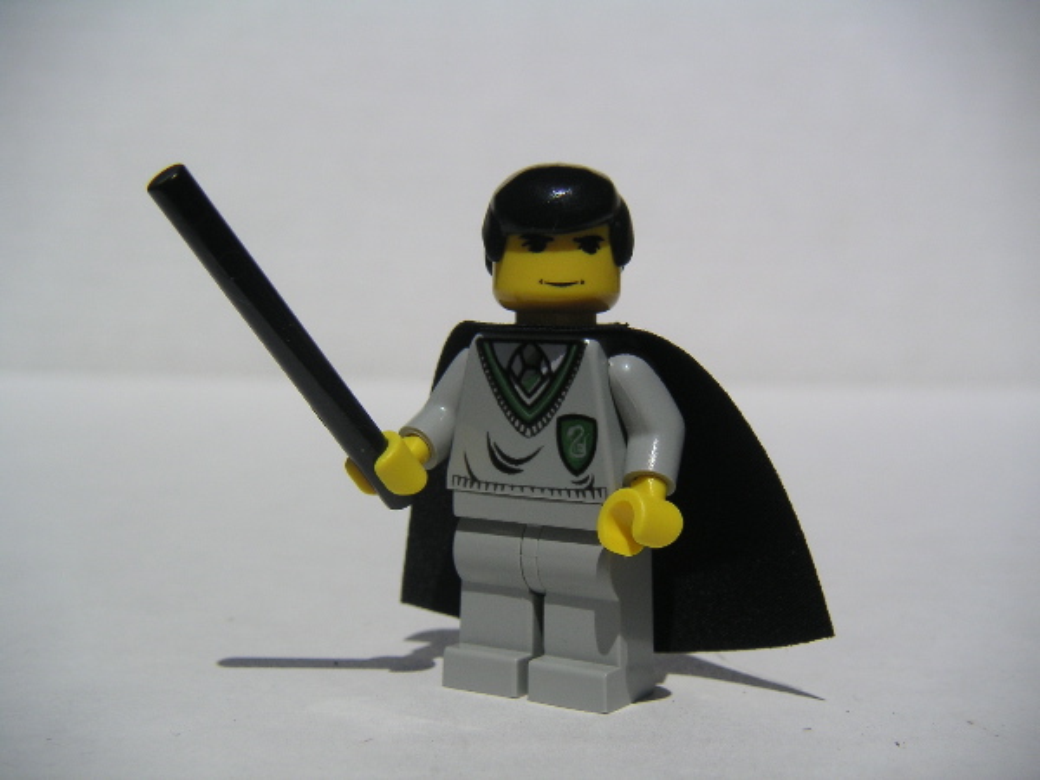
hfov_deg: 37.5
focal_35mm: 51
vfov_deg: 28.6
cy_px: 390
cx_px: 520
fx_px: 1532
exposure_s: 1/750
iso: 50
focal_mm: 8
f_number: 6.7
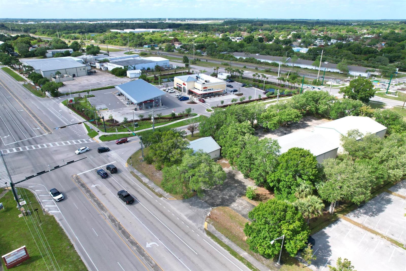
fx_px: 248
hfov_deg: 78.6
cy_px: 136
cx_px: 203
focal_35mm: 22
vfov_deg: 57.2
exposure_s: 1/1600
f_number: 2.8
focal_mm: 8.38
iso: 120
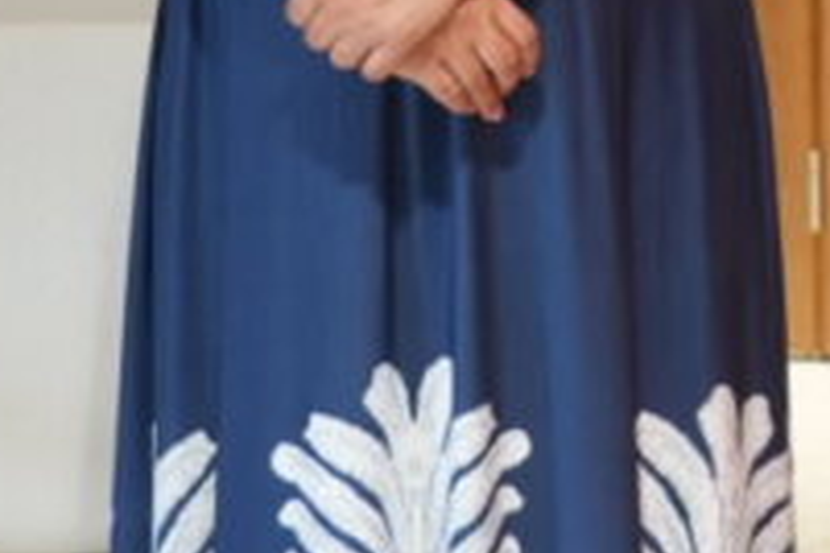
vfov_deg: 6.0
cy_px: -440
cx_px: 1193
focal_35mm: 223
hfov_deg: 9.0
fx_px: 5141
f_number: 4
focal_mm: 35
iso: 500
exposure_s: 1/160
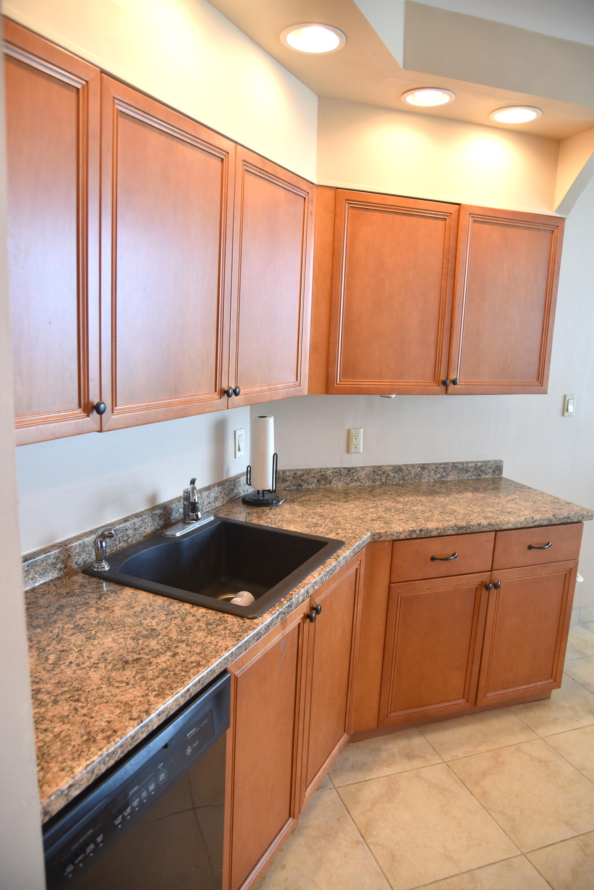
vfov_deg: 73.7
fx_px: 593
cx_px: 297
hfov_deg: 53.2
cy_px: 445
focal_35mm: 24
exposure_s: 1/60
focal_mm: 24
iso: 560
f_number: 4
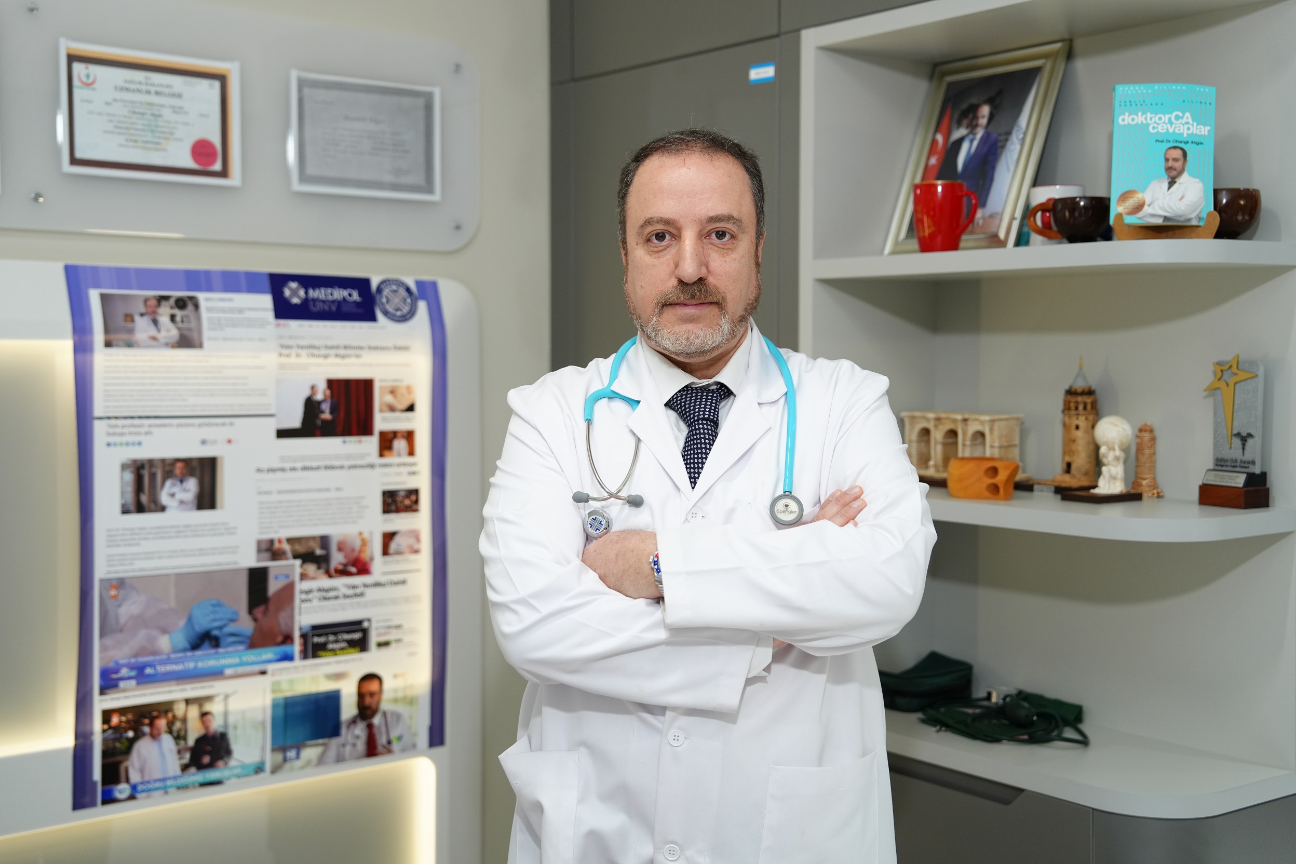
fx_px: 1620
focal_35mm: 45
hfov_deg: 43.6
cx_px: 648
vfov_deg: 29.9
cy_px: 432
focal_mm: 45
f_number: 2.8
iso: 640
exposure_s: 1/80
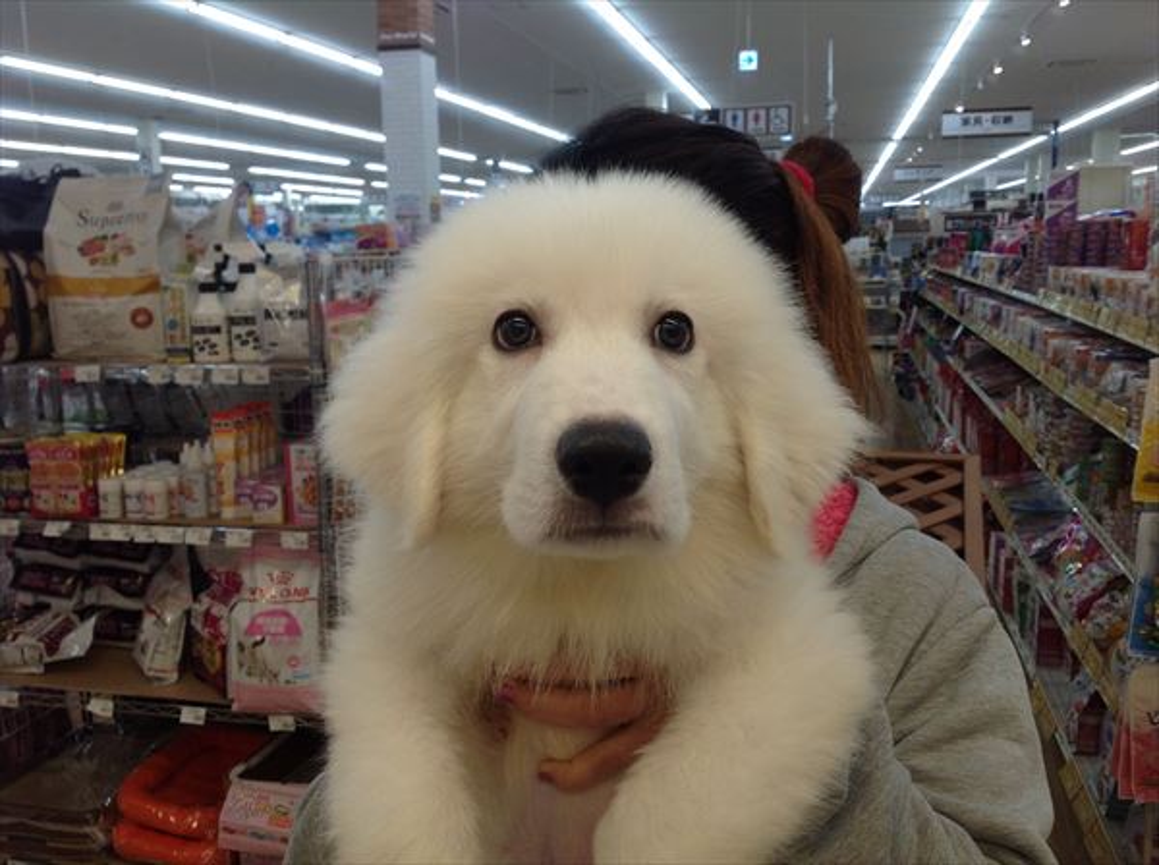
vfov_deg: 40.6
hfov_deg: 52.7
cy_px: 432
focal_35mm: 35
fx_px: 1170
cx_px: 580
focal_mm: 4.28
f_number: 2.4
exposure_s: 1/120
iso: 80
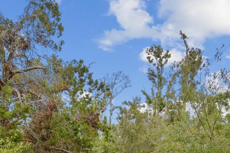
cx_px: 136
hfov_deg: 46.2
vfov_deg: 28.1
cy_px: 182
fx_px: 268
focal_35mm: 42
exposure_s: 1/160
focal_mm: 10
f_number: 7.1
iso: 100
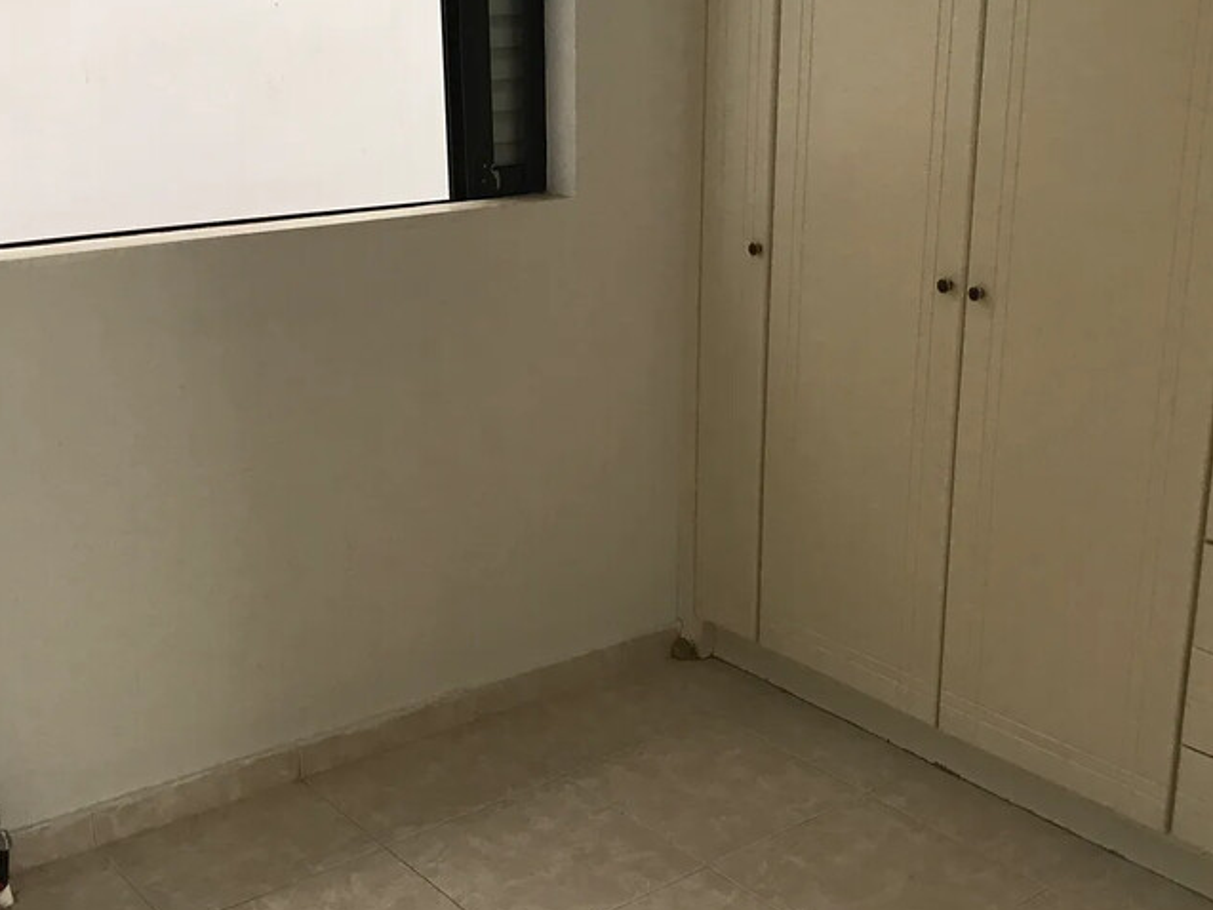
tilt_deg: -17.9
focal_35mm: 45
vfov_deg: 32.2
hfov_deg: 42.0
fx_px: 1577
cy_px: 465
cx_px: 558
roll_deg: +1.6
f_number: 1.8
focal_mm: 3.99
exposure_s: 1/15
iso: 40
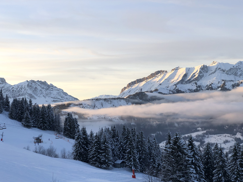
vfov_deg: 27.5
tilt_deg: -0.2
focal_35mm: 53
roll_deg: +2.8
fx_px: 372
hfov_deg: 36.2
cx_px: 120
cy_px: 92
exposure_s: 1/205
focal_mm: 6
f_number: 2.4
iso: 16
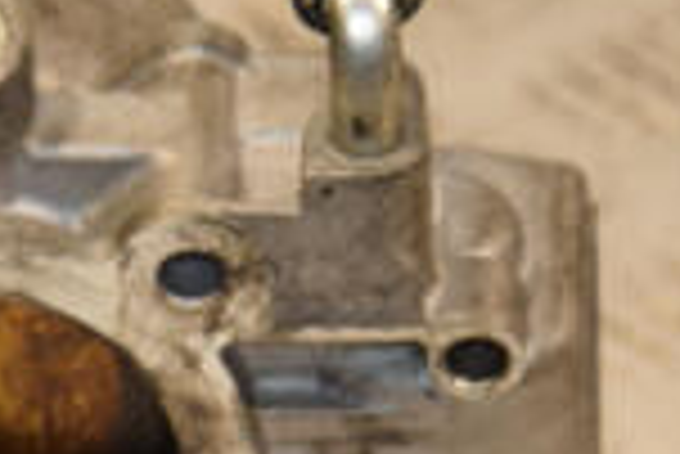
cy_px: 333
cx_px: 5
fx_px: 9566
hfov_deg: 4.1
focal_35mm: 506
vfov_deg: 2.7
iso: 800
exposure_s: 1/200
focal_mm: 85
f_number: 6.3
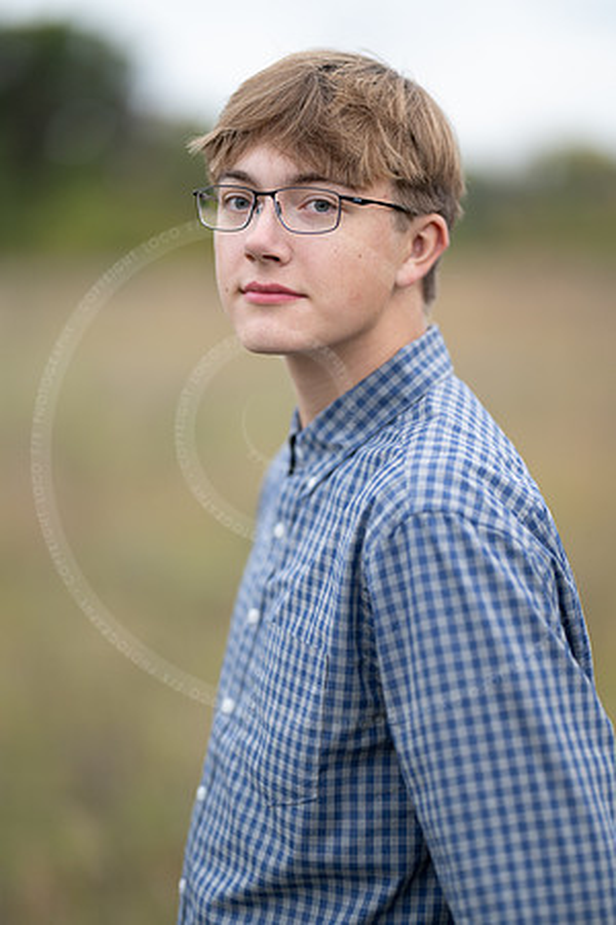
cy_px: 462
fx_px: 2181
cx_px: 308
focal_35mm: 85
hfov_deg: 16.1
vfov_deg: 23.9
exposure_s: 1/400
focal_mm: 85
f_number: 1.3
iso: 500
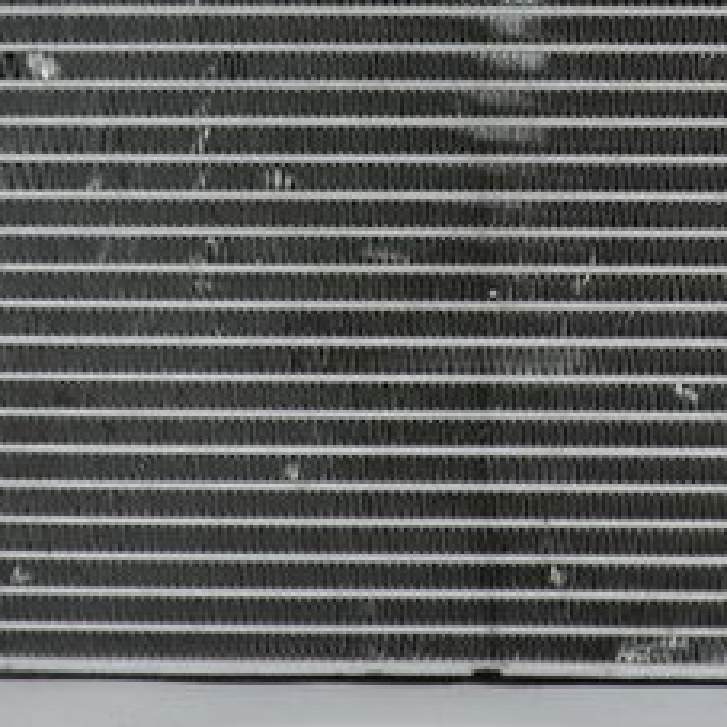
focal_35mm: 108
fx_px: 2566
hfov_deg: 16.1
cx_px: 468
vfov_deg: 16.0
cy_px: 135
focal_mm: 30
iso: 400
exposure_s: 1/250
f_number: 4.5
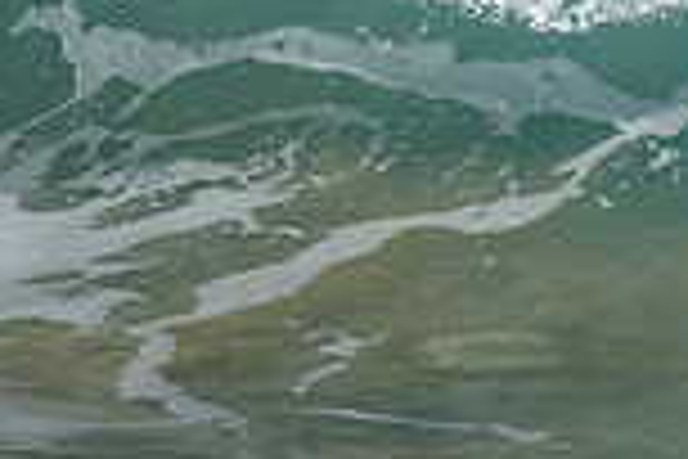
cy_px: -58
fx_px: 79477
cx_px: 1406
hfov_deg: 0.5
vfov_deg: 0.3
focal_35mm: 4159
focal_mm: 800
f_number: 6.3
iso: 280
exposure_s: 1/2000
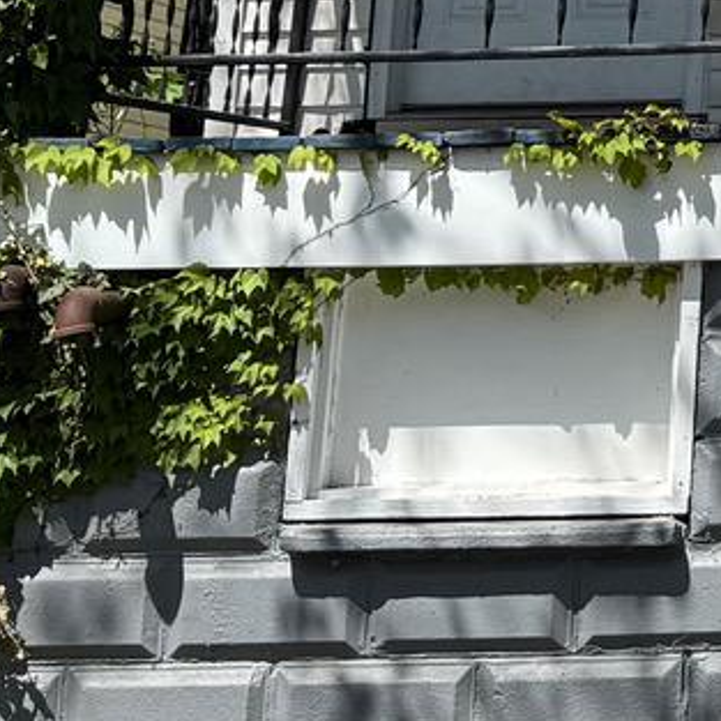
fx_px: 3276
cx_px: 1486
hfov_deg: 11.3
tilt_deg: +14.8
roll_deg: +0.6
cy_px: -470
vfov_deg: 11.8
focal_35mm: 139
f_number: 1.78
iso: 80
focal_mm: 6.76
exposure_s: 1/3247
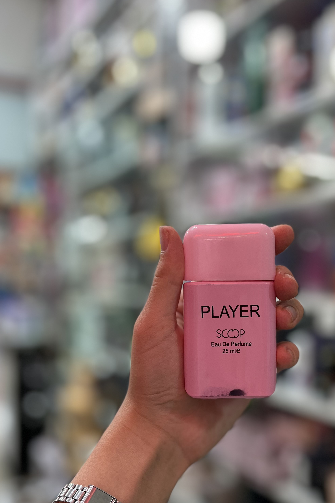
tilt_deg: -4.8
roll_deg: -0.3
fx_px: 516
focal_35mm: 37
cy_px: 312
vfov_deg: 51.4
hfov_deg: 35.8
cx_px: 208
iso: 64
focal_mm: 5.1
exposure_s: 1/100
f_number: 1.6
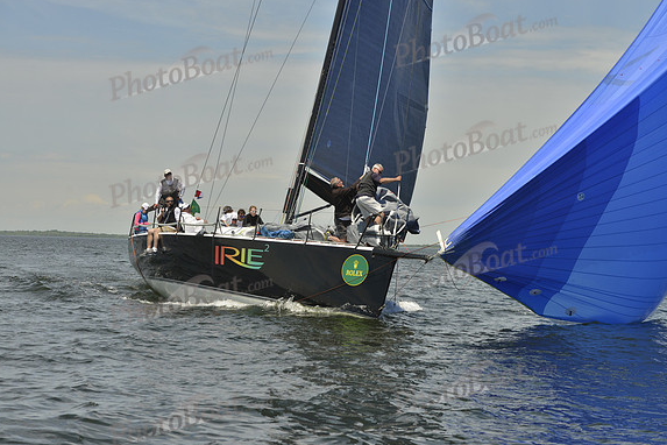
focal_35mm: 86
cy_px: 222
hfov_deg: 23.6
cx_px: 334
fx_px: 1593
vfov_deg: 15.9
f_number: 9
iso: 280
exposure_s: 1/1600
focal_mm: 85
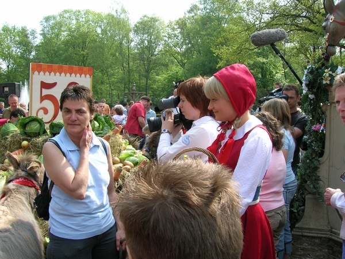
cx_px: 172
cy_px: 130
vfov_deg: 41.8
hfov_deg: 54.0
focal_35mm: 34
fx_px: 339
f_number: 4.9
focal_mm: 5.7
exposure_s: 1/118
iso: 50
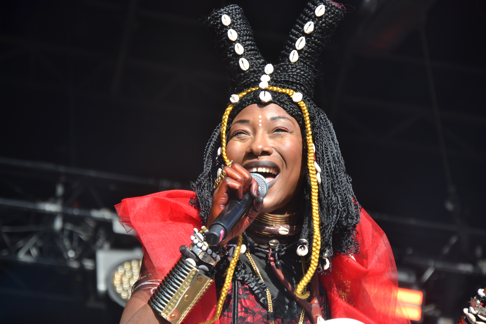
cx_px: 243
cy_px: 162
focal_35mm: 158
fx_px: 2126
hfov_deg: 13.0
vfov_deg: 8.7
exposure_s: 1/125
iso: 100
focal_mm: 105
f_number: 5.6
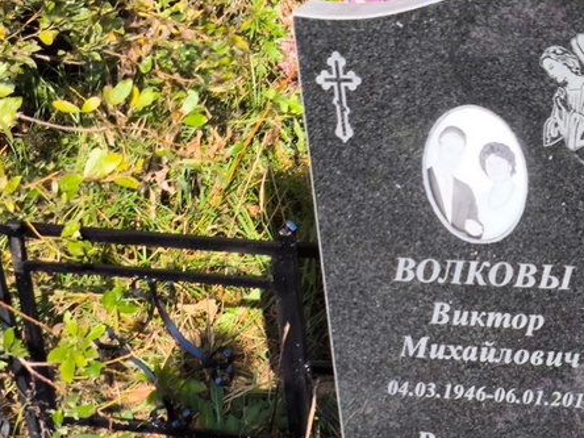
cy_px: 384
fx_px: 1518
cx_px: 502
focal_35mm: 90
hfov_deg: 21.4
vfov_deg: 16.2
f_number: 1.7
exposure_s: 1/737
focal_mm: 4.71
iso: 50
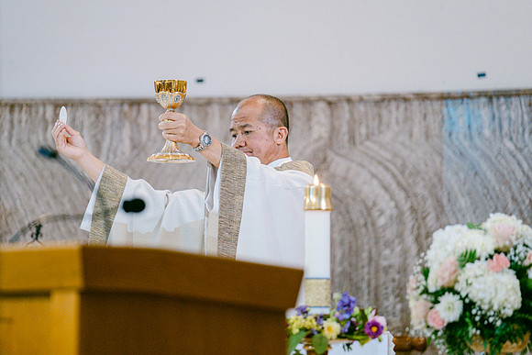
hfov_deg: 10.1
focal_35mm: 204
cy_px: 169
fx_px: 3012
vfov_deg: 6.7
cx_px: 253
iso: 1600
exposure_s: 1/80
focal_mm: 129.2
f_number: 2.8
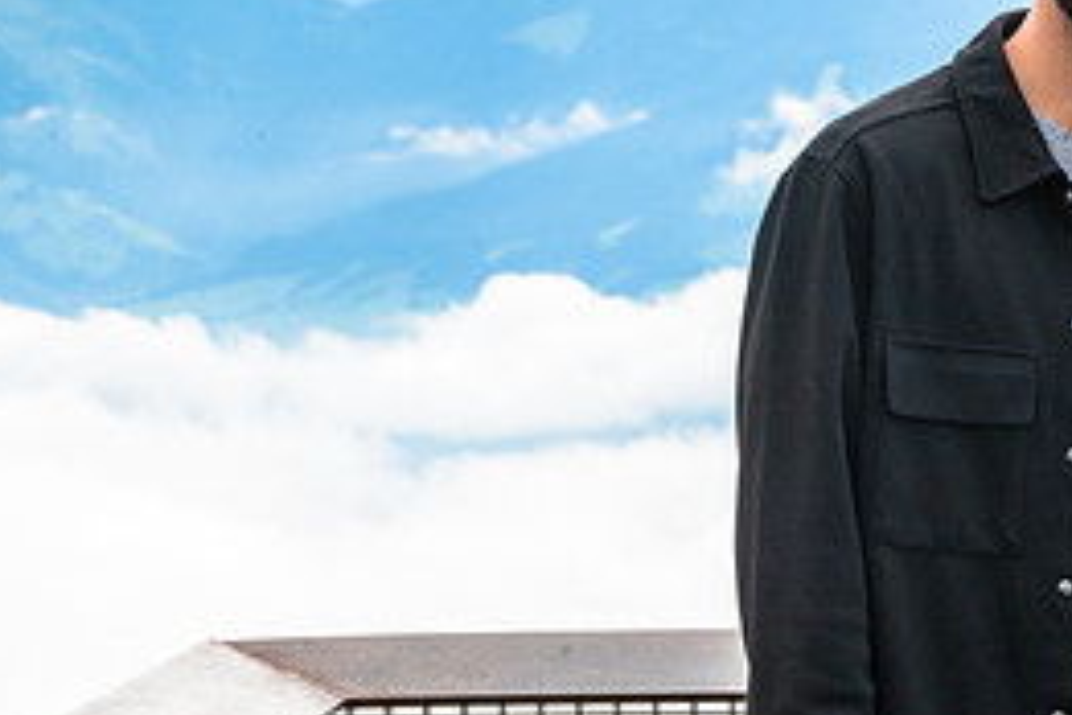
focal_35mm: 278
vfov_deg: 4.9
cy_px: 386
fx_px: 8278
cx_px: 969
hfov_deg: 7.4
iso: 320
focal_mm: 125
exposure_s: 1/200
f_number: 16
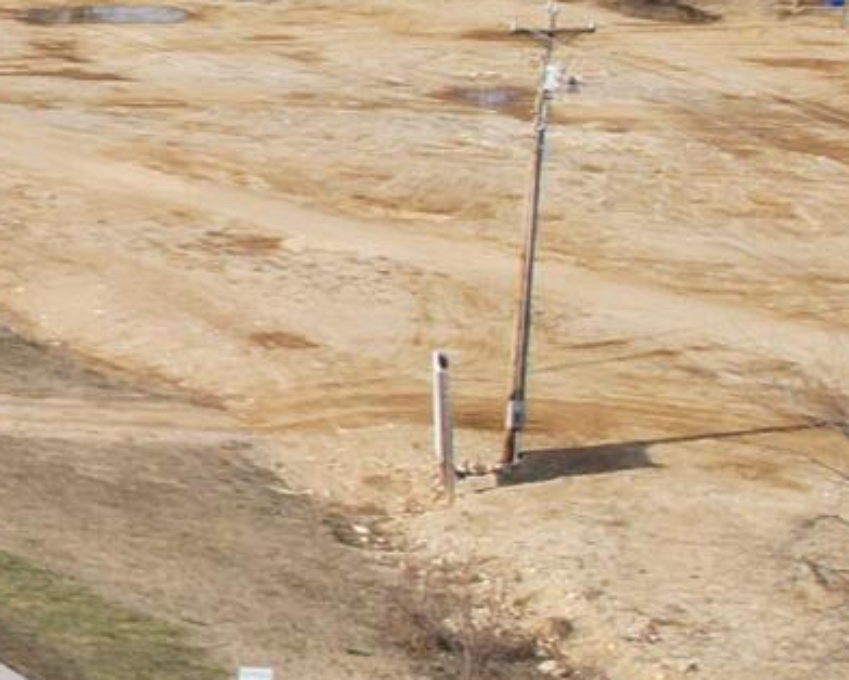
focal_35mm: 158
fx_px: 3972
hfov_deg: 9.8
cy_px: 50
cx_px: -1557
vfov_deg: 9.7
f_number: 2.8
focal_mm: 8.38
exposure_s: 1/240
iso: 130
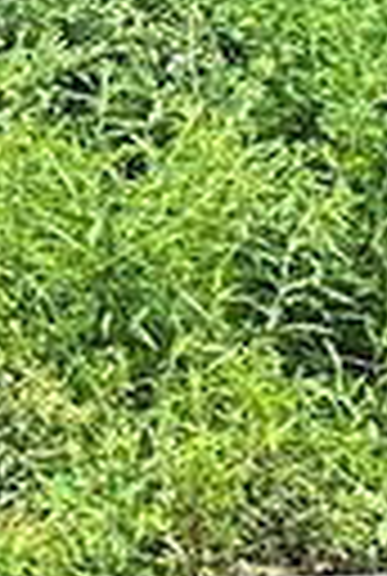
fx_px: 3191
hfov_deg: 4.9
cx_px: -1899
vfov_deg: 9.4
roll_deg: +2.2
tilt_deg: +7.1
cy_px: -729
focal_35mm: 199
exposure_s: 1/580
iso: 80
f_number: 1.78
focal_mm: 6.86
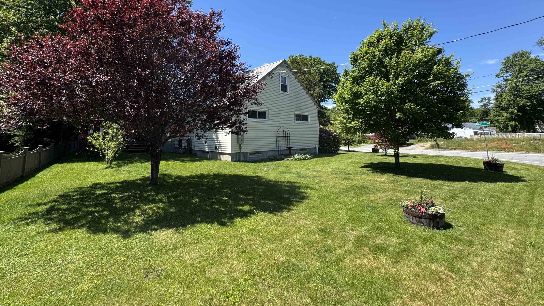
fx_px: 245
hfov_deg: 95.9
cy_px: 99
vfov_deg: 62.1
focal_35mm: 17
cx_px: 259
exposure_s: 1/821
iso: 50
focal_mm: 2.22
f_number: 2.2
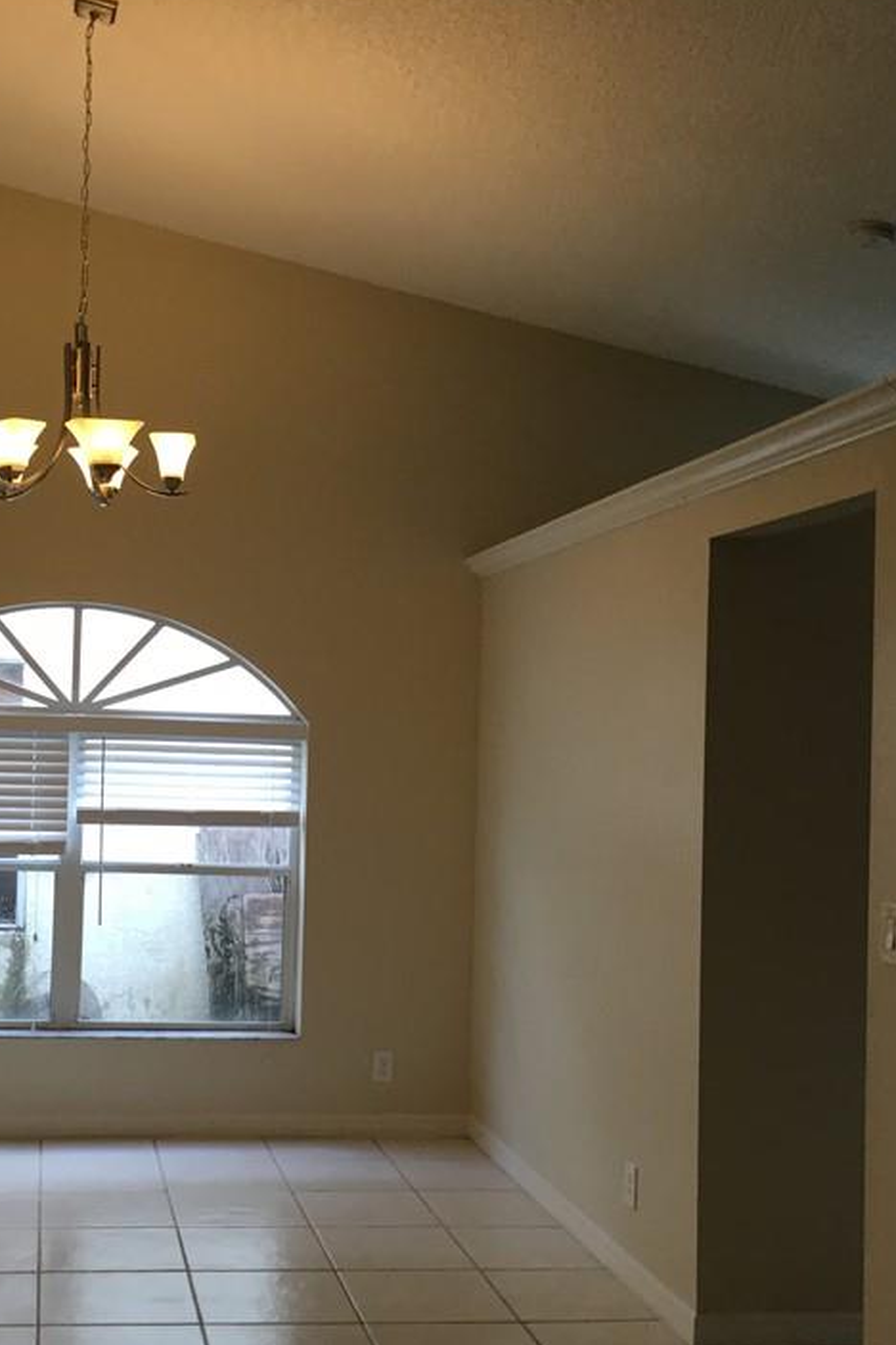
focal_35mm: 44
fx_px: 1643
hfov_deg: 30.1
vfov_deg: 44.5
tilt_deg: +3.4
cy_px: 711
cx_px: 245
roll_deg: -0.9
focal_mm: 4.15
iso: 32
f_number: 2.2
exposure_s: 1/30
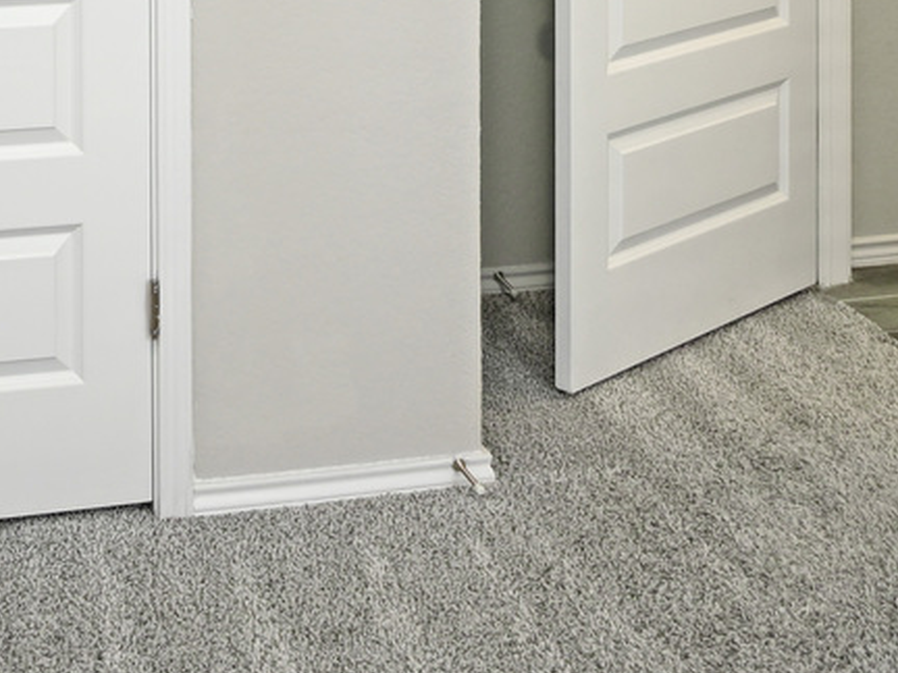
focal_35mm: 65
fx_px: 1686
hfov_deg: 28.6
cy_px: -305
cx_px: 88
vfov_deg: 19.9
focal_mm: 12
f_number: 3.5
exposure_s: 1/20
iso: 125
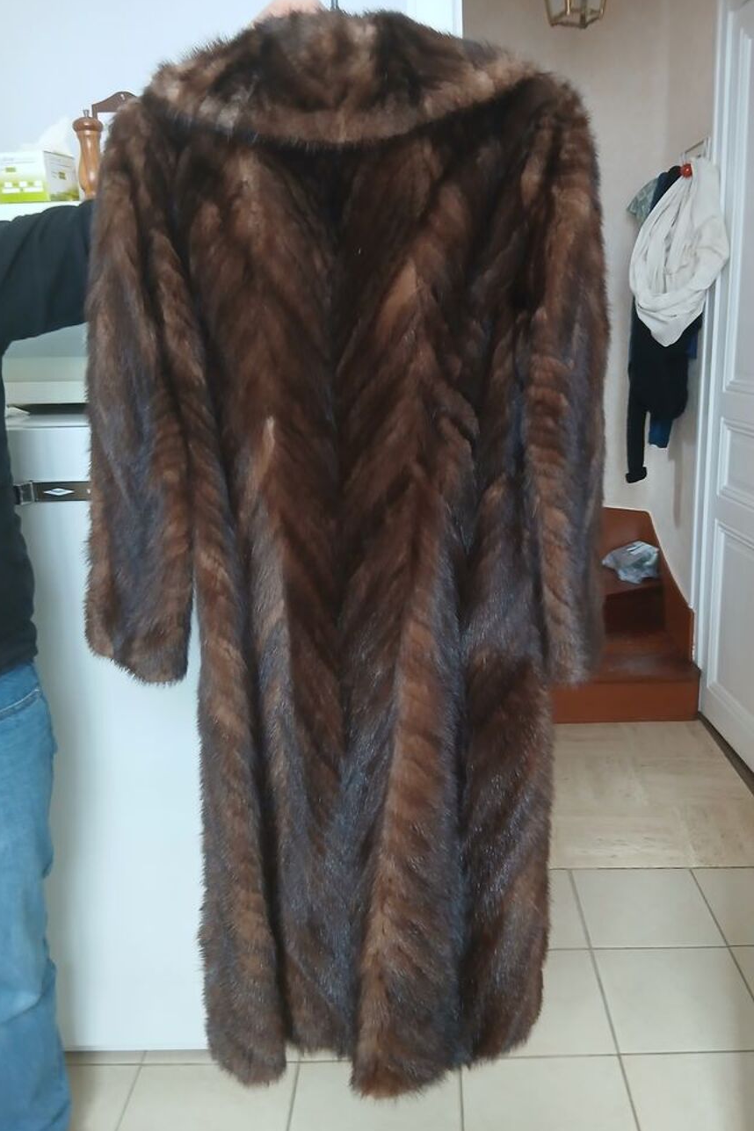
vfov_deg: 65.5
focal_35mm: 28
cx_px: 434
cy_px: 569
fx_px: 880
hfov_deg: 46.3
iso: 320
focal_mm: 3.98
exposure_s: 1/25
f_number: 1.8
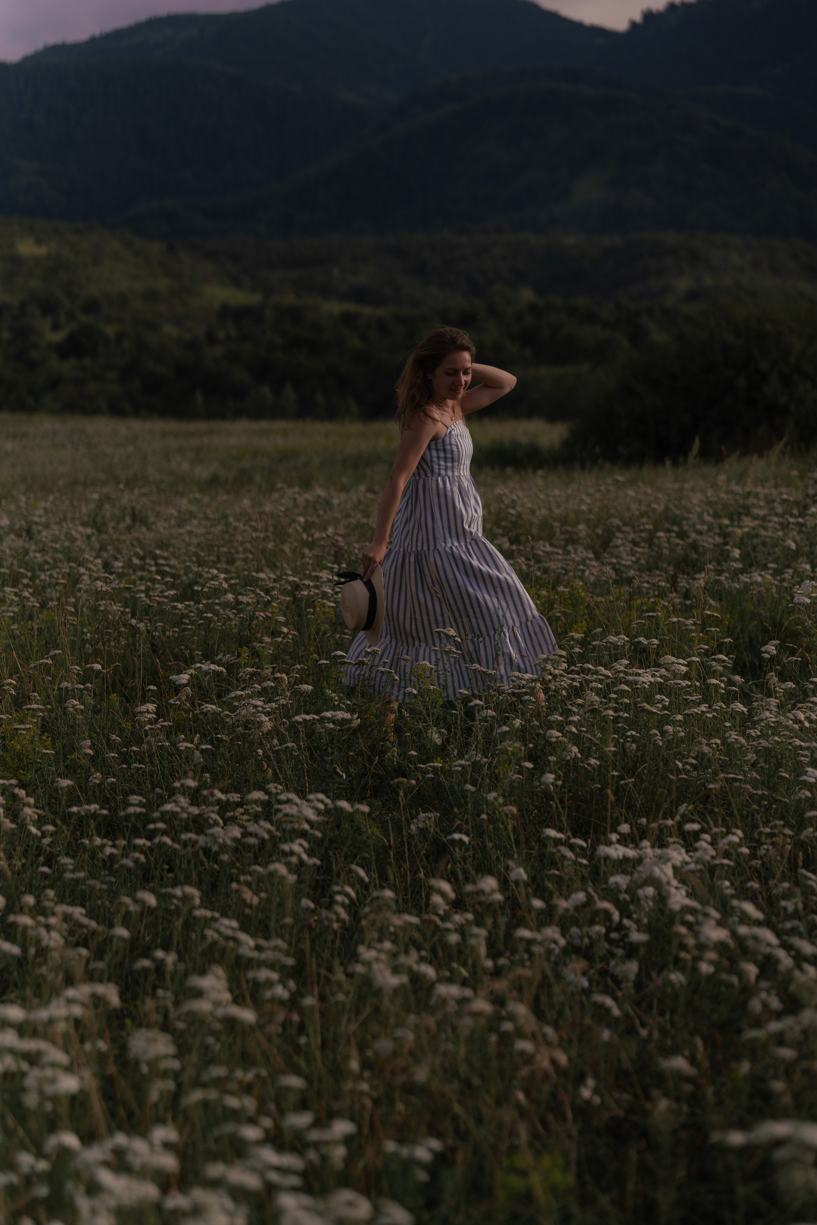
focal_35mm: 85
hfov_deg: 16.1
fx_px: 2892
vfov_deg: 23.9
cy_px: 612
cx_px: 408
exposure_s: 1/8000
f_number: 2.5
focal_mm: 85
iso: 250
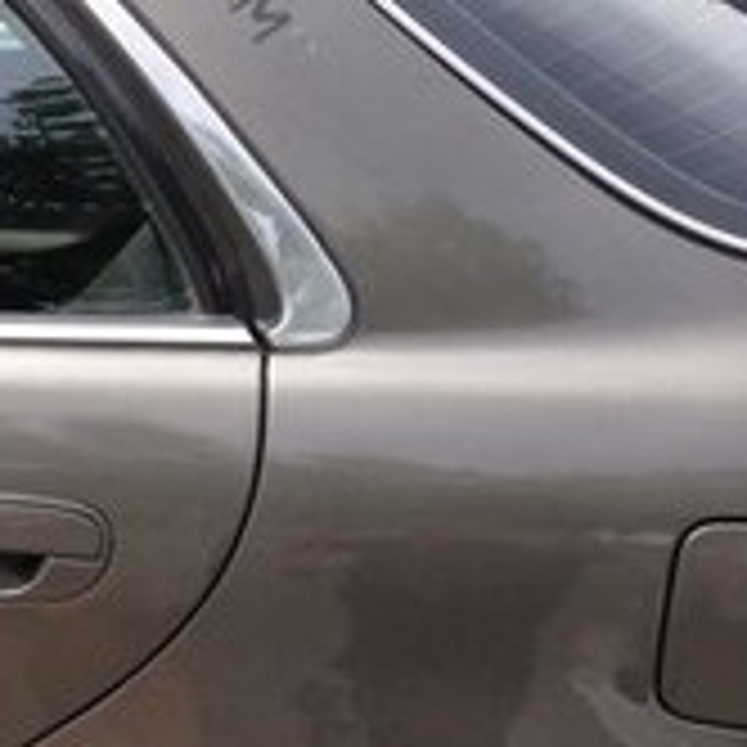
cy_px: 605
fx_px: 2832
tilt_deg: -20.5
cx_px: -729
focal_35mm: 116
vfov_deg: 14.9
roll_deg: +2.1
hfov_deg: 13.1
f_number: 2.4
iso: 50
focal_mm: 4.12
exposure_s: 1/401
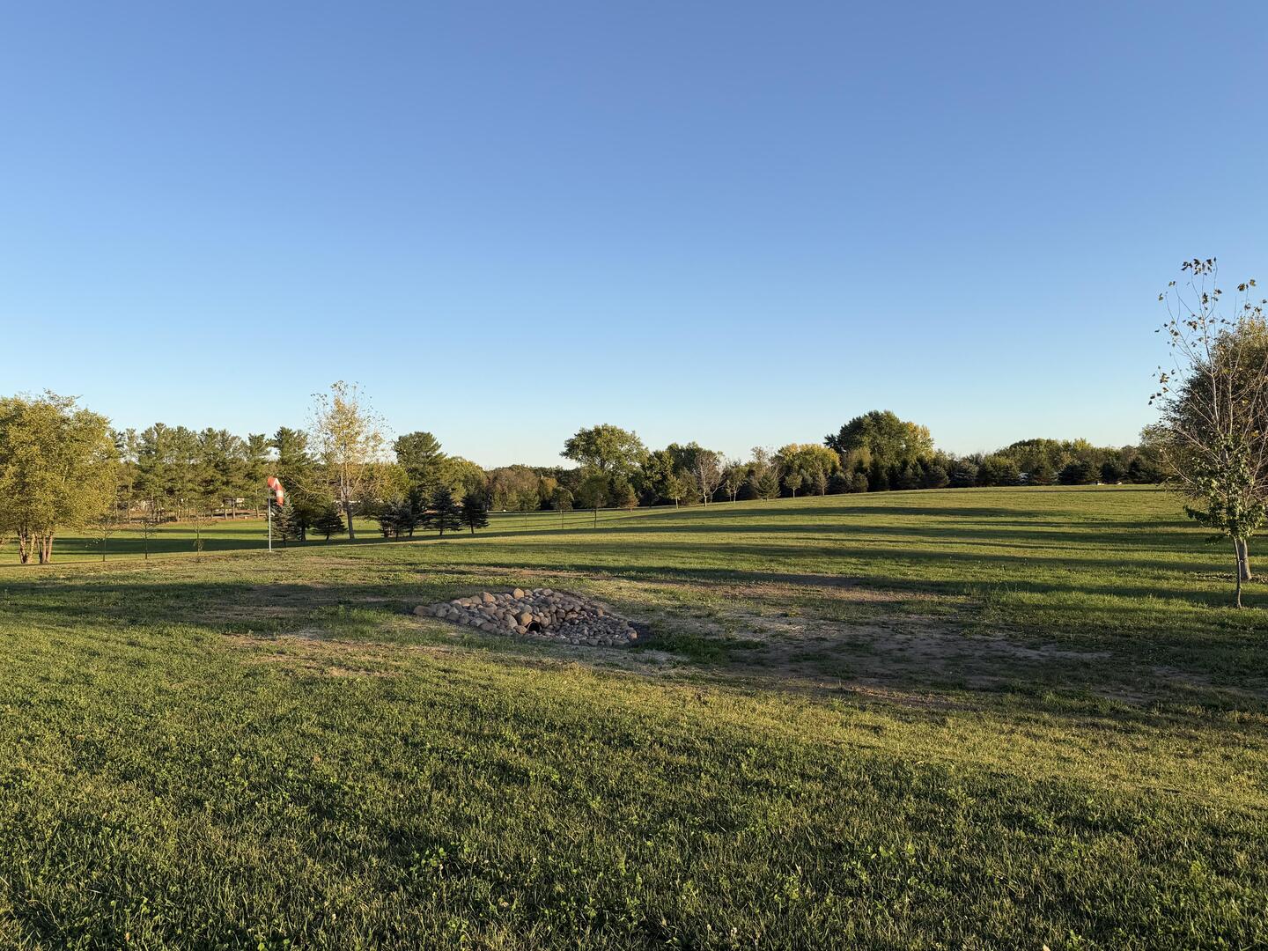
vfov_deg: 56.8
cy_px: 476
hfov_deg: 71.6
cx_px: 634
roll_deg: +1.4
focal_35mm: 24
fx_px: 879
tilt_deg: +0.2
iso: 80
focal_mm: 6.76
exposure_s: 1/2169
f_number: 1.78
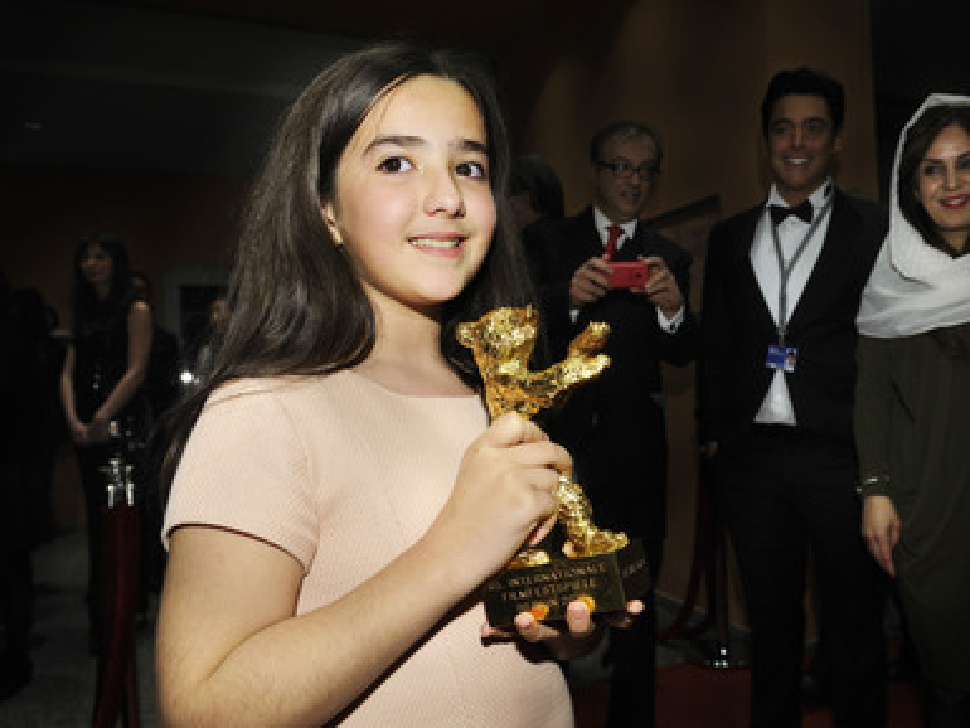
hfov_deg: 65.0
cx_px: 553
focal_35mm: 27
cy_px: 373
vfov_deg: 51.4
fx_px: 757
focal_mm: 24
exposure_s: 1/100
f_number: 6.3
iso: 800
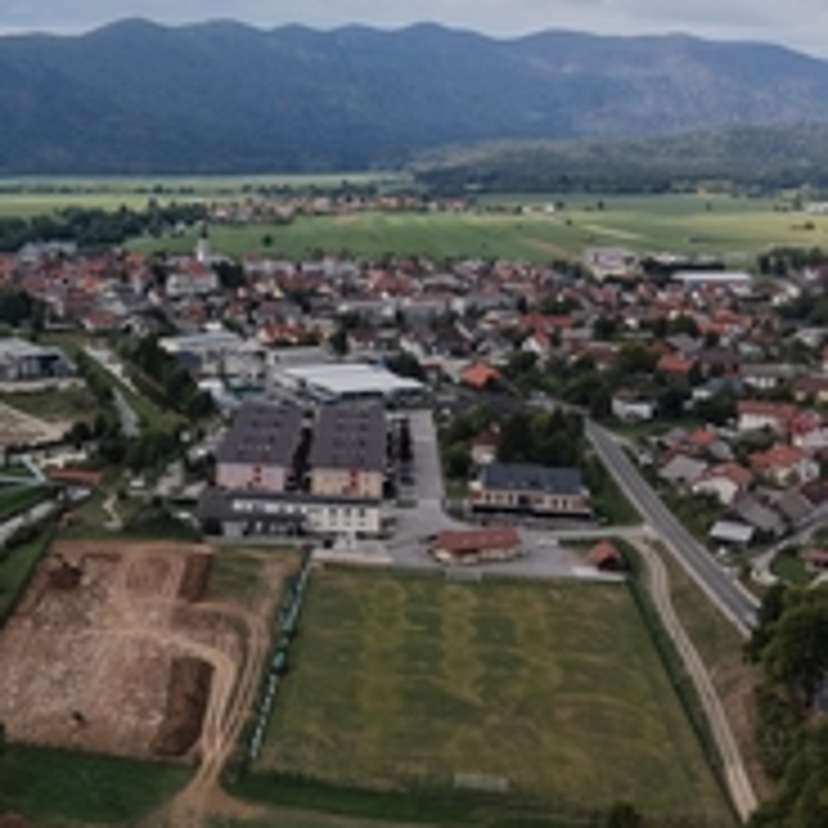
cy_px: 310
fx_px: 1407
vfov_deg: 32.6
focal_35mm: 52
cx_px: 99
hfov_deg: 31.4
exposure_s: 1/1000
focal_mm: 8.67
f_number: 1.8
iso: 300
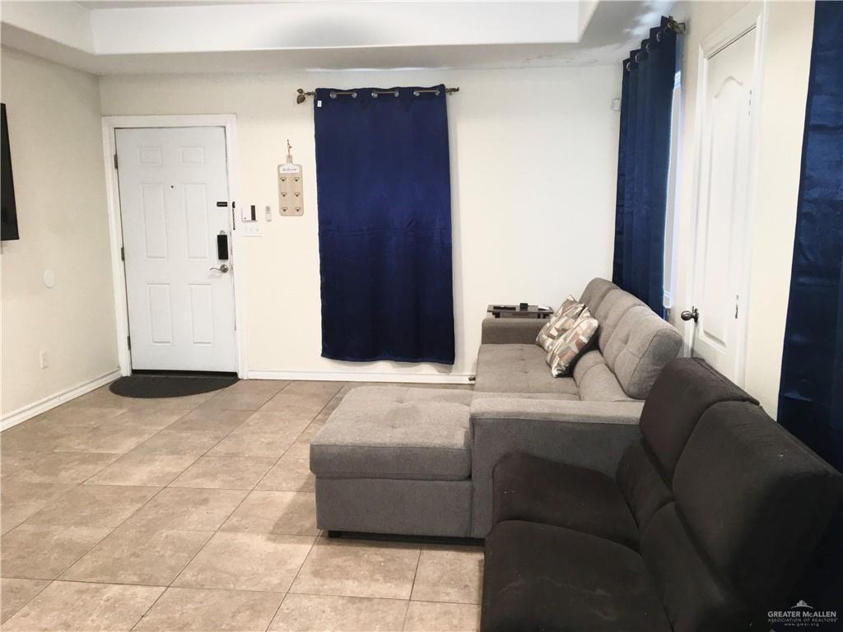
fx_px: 706
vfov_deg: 48.2
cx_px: 422
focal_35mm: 29
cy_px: 316
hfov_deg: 61.7
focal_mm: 4.15
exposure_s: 1/30
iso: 80
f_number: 2.2
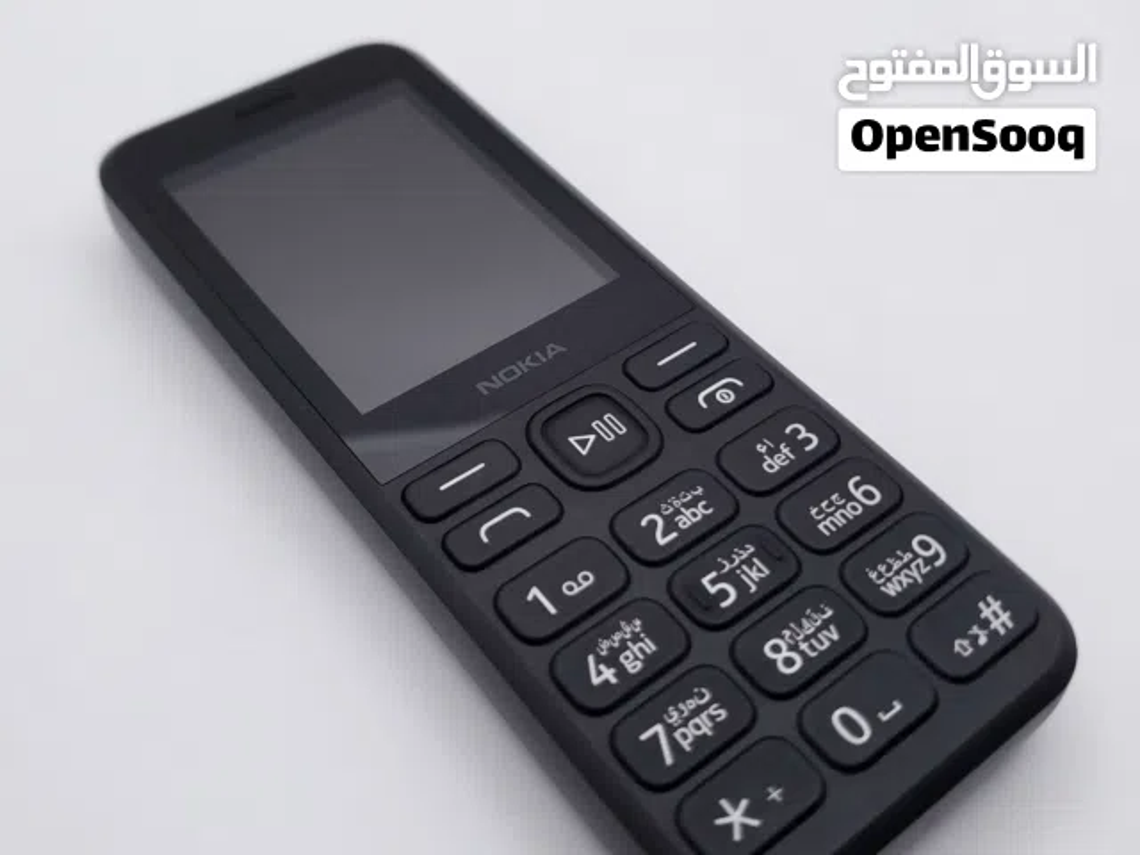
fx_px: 856
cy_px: 428
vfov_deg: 53.1
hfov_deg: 67.3
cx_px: 570
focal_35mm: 26
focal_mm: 4.3
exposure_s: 1/180
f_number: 1.5
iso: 100
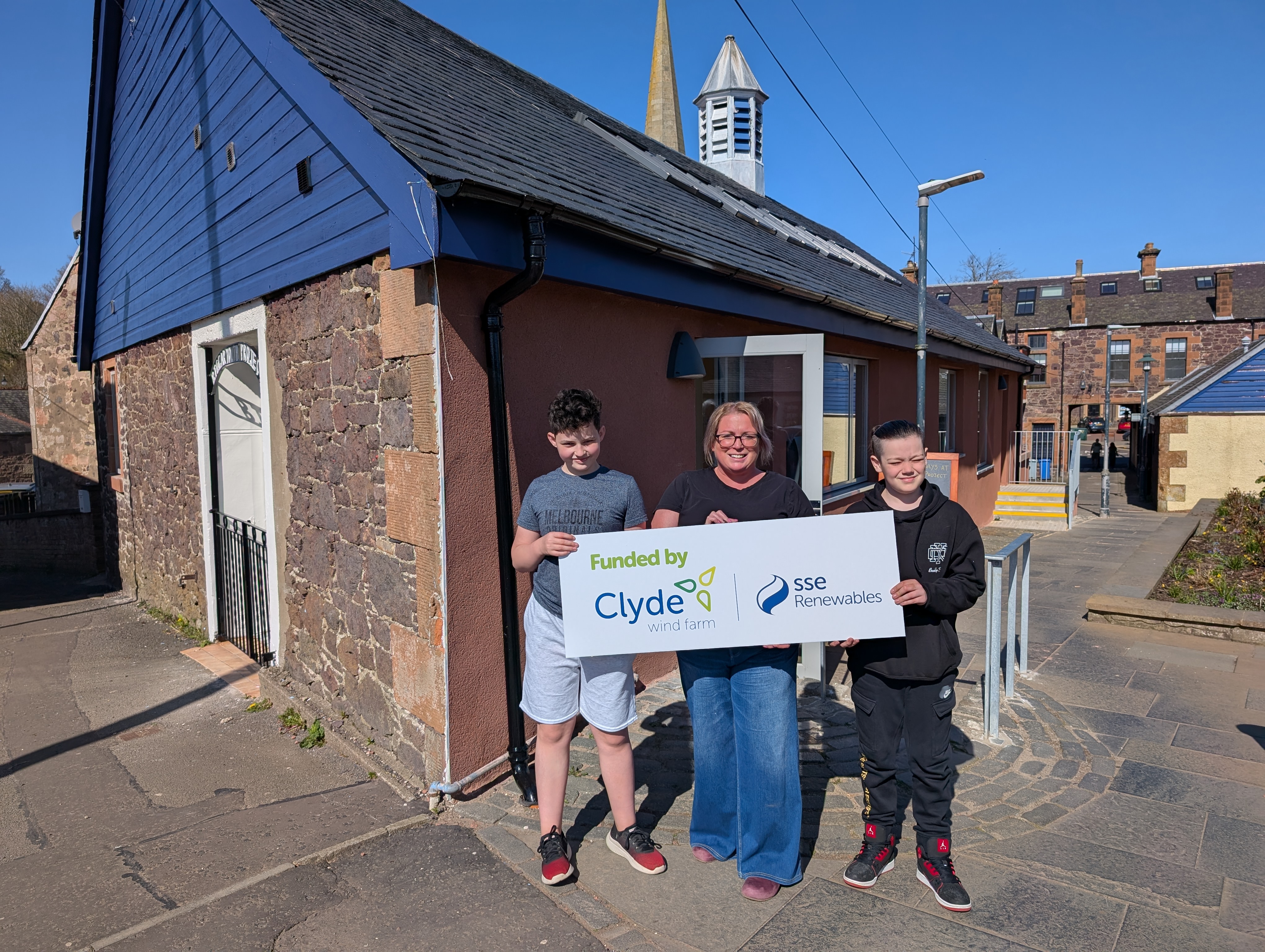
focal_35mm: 24
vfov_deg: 56.9
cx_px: 632
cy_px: 476
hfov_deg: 71.5
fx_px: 878
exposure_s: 1/2994
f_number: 1.68
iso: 21
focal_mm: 6.9
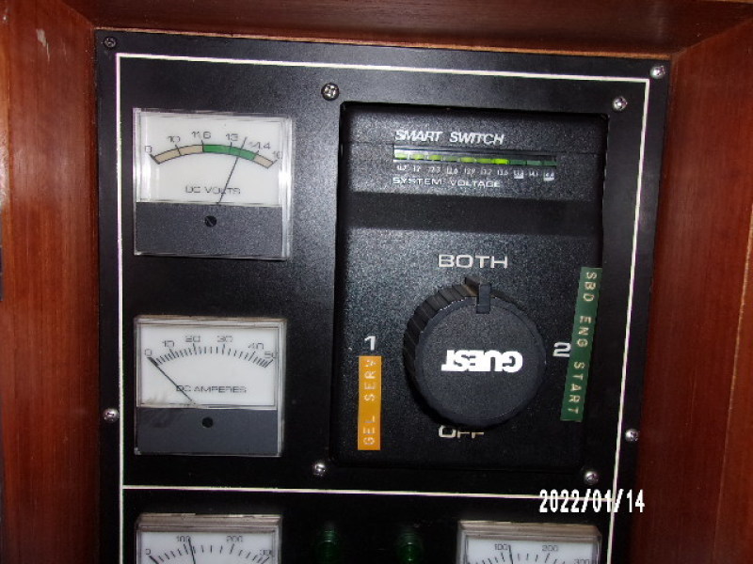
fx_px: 587
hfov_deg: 65.3
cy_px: 282
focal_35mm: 27
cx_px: 376
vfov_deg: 51.4
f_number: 3
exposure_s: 1/34
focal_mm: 4.9
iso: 125
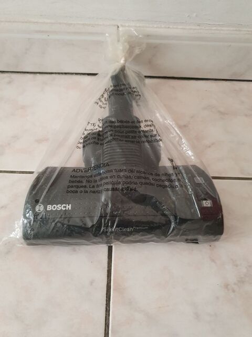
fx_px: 252
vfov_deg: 67.3
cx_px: 126
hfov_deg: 53.1
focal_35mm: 26
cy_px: 168
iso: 640
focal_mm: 4.32
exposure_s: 1/50
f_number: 1.5
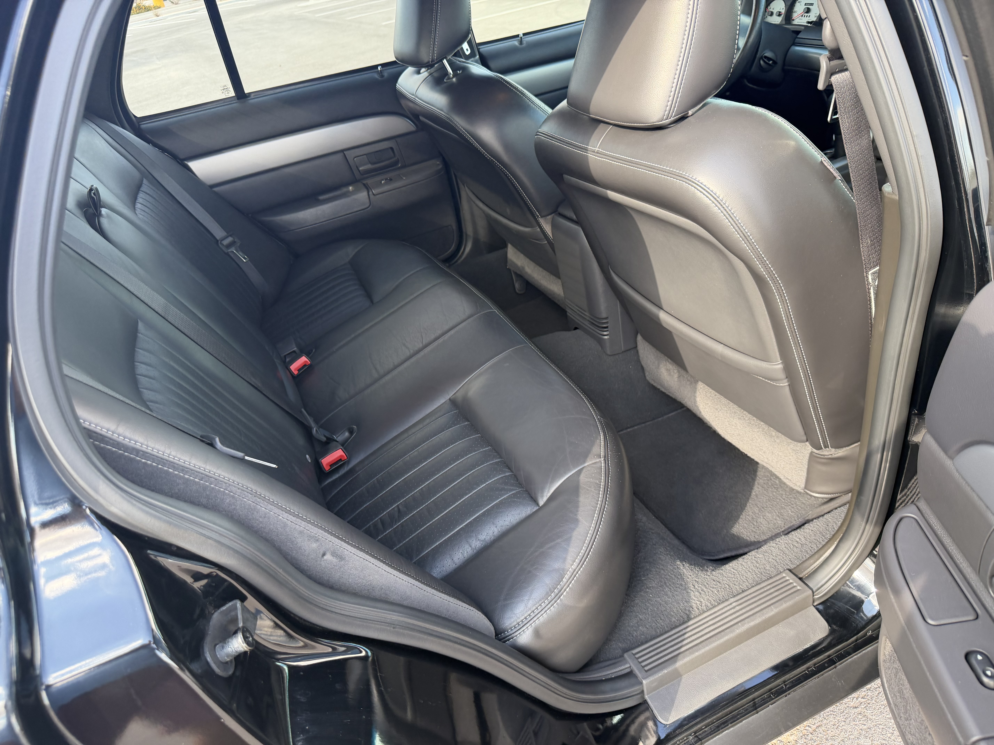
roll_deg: +12.3
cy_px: 372
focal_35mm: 24
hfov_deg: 71.6
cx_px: 497
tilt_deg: -31.3
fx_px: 689
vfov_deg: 56.8
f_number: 1.78
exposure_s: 1/163
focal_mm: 6.76
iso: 125
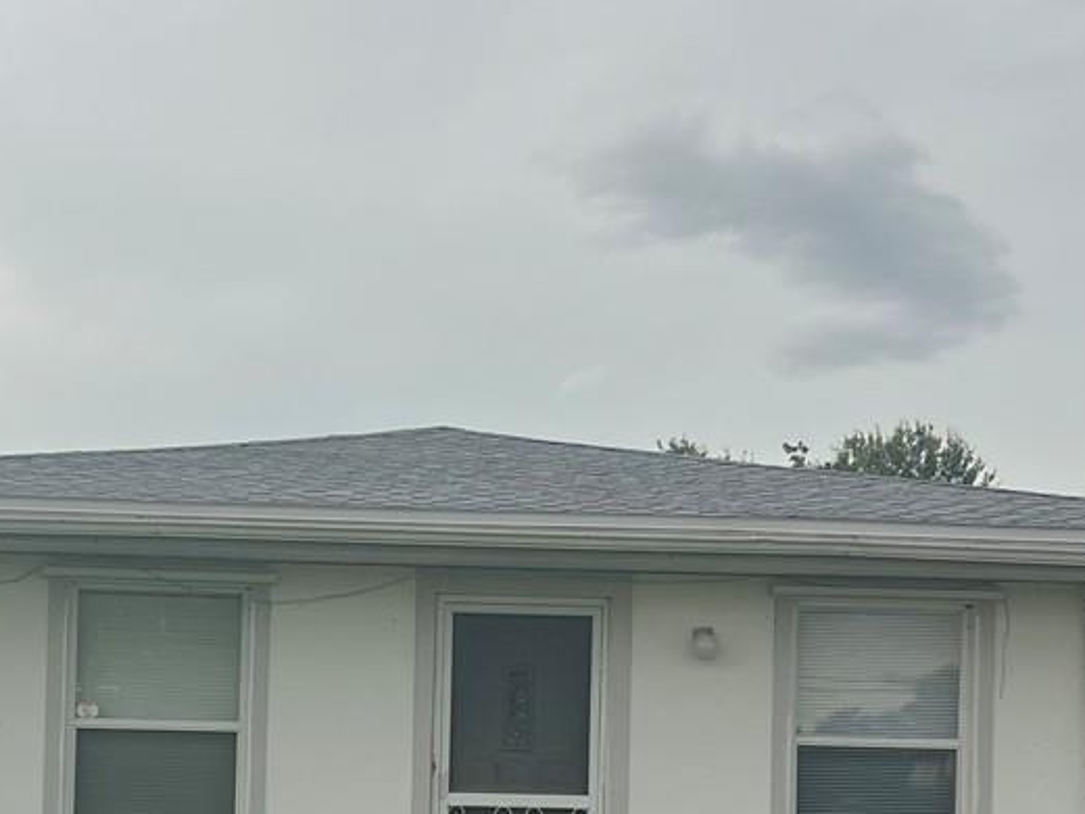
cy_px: 716
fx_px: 2508
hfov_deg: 24.3
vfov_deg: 18.2
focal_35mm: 80
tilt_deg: +1.6
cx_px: 382
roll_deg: -1.7
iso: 50
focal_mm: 5.7
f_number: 1.5
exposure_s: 1/718
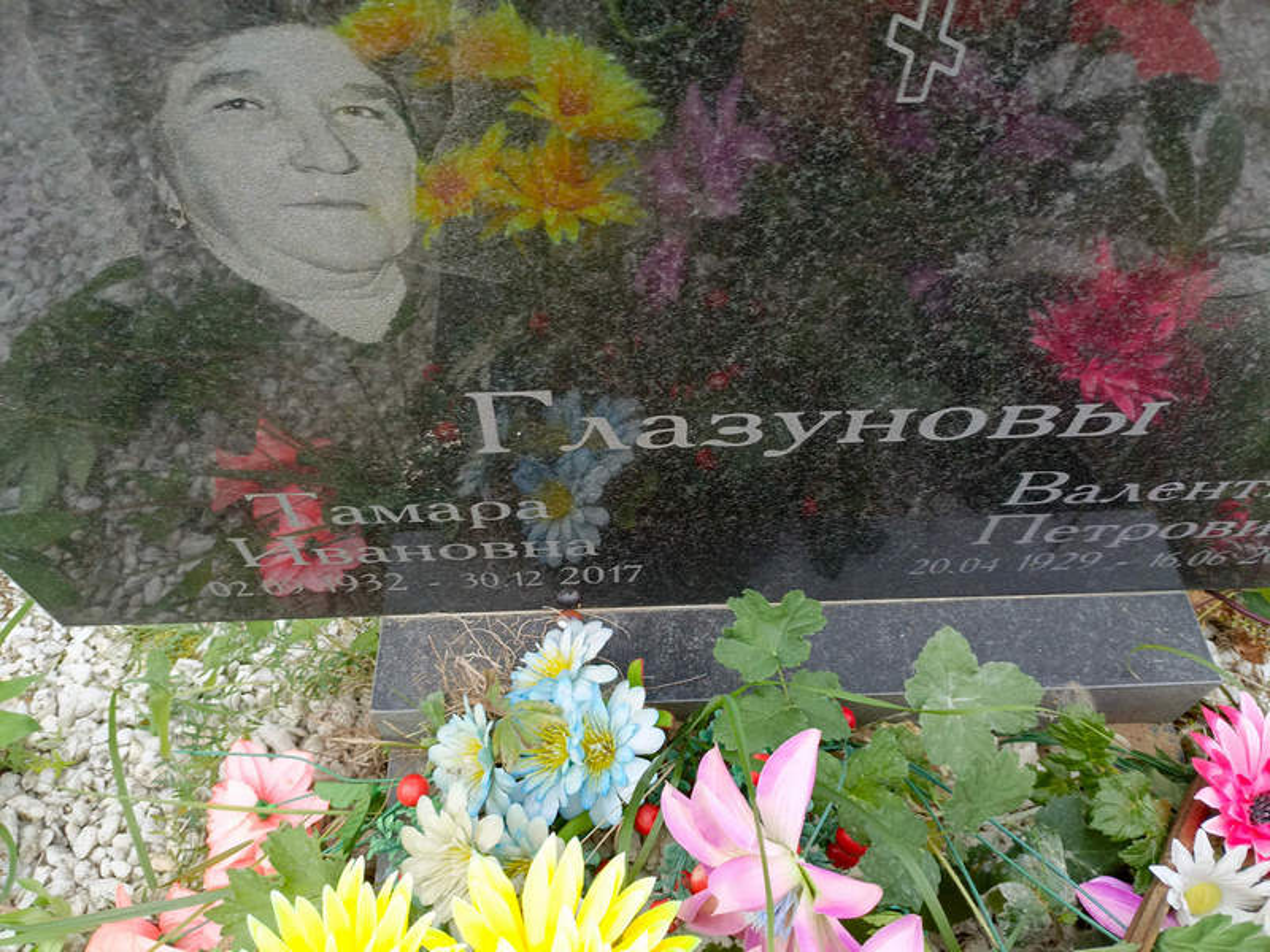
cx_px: 635
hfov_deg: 69.4
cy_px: 476
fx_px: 917
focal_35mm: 25
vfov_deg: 54.9
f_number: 1.69
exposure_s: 1/100
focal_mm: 4.76
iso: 250
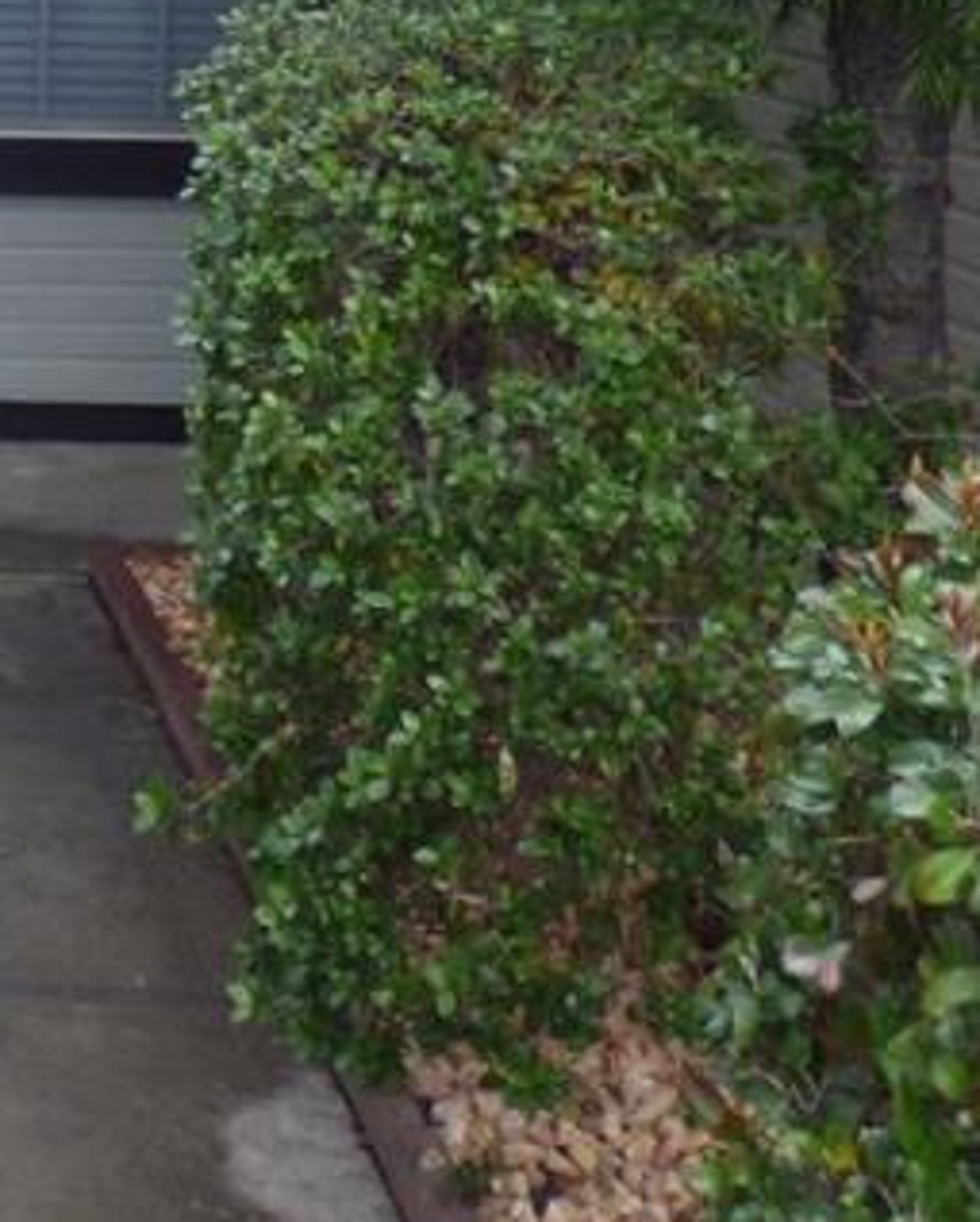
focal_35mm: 92
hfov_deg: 15.8
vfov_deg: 19.8
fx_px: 3331
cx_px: -350
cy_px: -138
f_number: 2.8
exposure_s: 1/60
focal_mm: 3.58
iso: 100
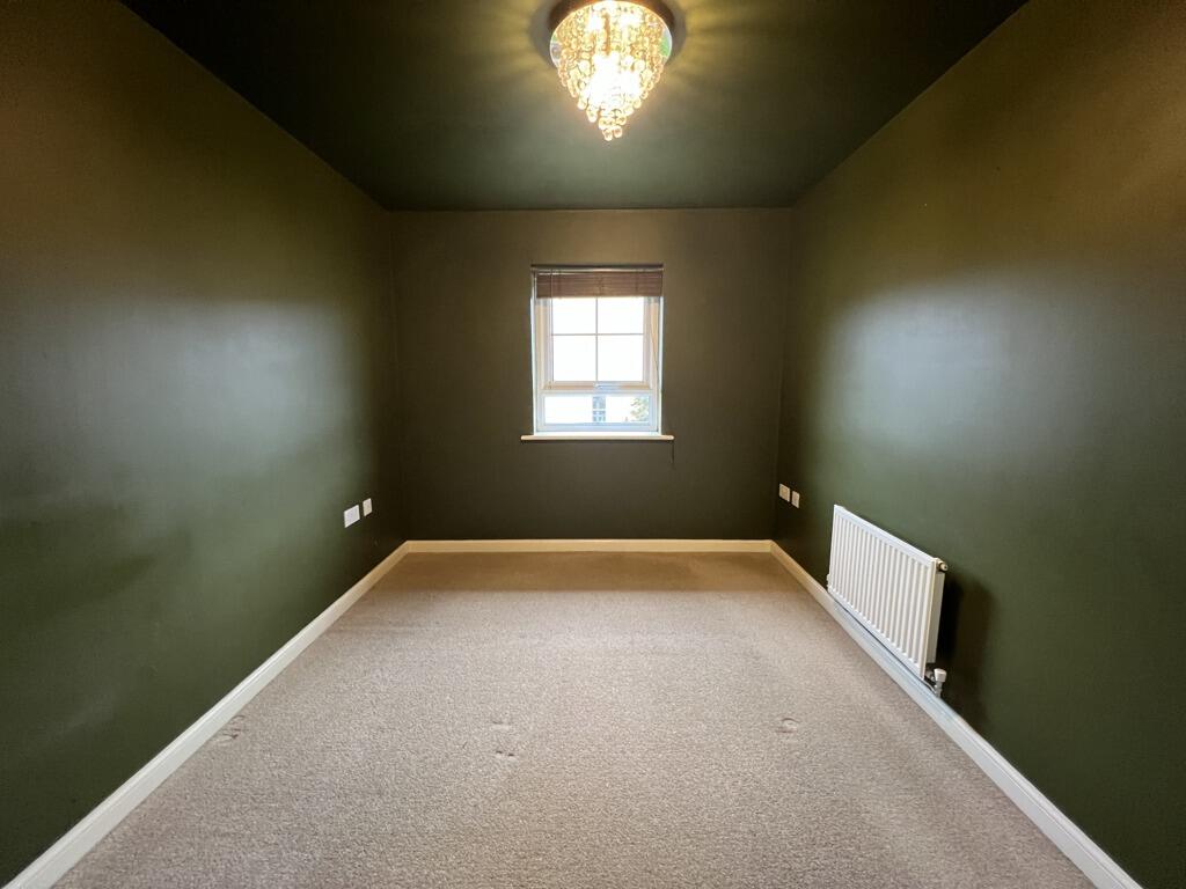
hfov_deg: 106.2
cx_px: 593
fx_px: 445
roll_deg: +0.0
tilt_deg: -7.3
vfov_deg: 89.9
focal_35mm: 13
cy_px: 444
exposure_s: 1/50
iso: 500
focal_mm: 1.57
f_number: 1.8
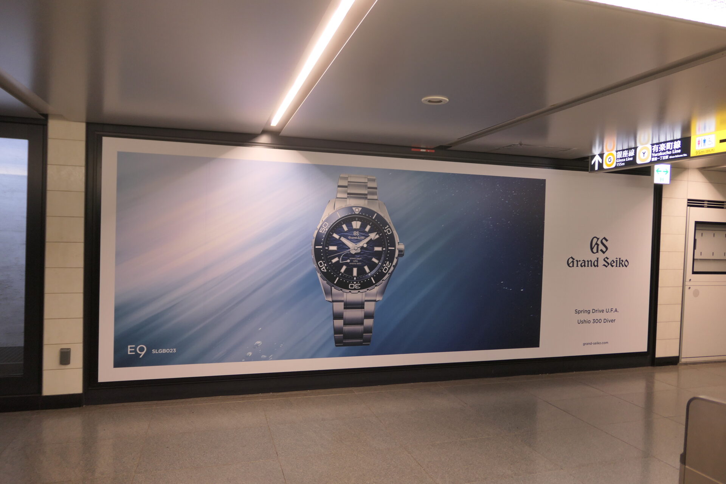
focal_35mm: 24
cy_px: 242
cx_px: 363
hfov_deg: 73.7
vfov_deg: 53.1
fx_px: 484
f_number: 1.4
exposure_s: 1/125
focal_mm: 8.8
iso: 125
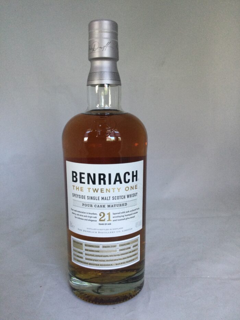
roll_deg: +1.1
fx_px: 287
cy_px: 160
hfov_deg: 45.5
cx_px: 120
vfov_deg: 58.3
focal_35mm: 31
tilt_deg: -9.7
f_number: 2.4
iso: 64
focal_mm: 3.3
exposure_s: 1/33
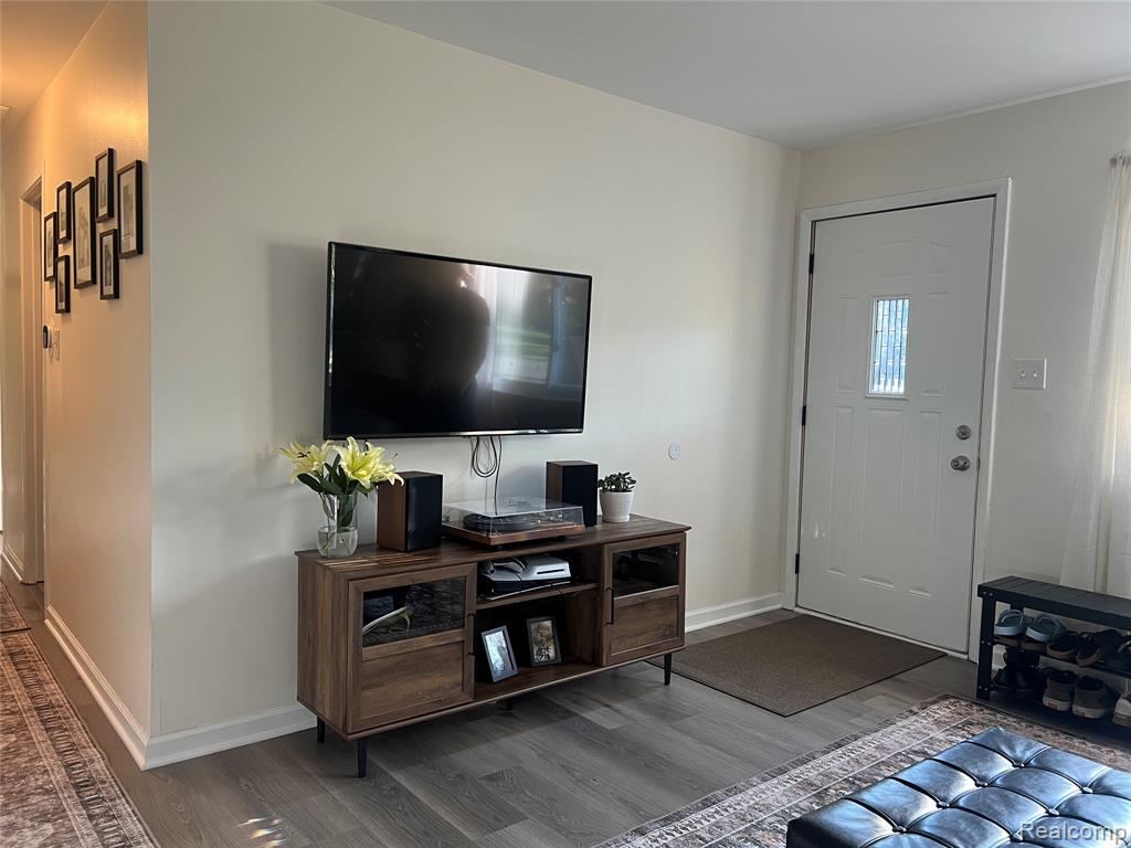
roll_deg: -1.4
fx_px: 849
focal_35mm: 26
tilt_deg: -3.9
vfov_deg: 53.1
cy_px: 424
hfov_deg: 67.3
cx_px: 566
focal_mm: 5.7
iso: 100
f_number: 1.5
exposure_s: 1/60
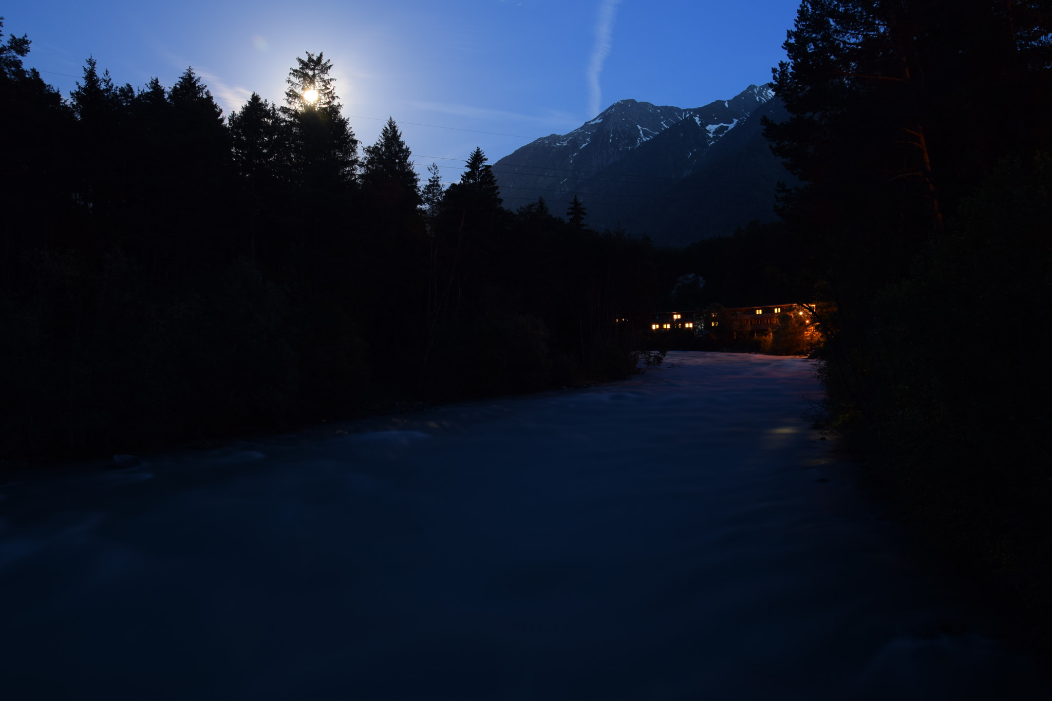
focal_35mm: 27
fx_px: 789
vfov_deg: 47.9
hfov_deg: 67.4
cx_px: 526
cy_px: 350
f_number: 8
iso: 100
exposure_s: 69.5
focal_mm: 18
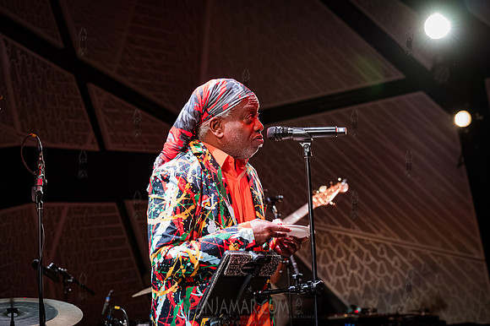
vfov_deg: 16.4
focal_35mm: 83
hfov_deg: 24.5
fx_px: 1129
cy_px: 163
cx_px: 245
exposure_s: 1/640
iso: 10000
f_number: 4
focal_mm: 83
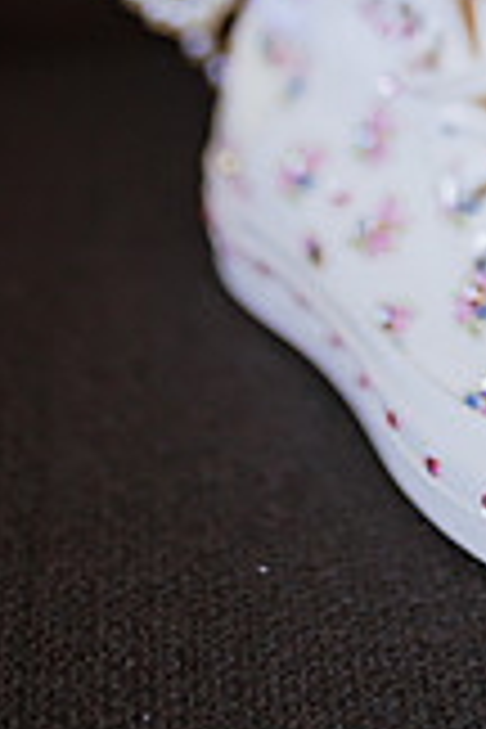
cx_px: 655
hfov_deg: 13.5
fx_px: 1964
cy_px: -135
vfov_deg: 19.8
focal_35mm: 97
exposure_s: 1/250
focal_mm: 35
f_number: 1.4
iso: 800
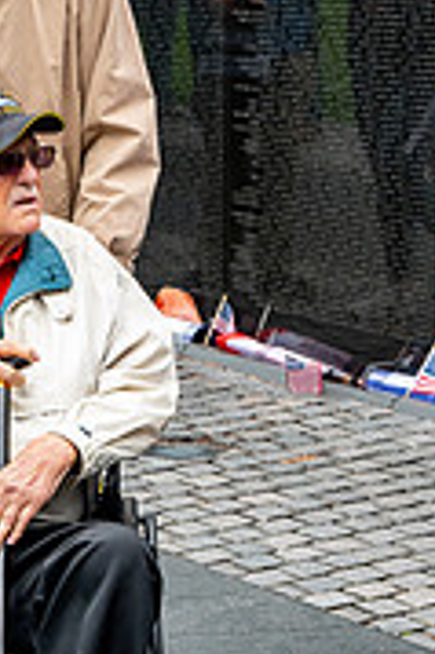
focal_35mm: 138
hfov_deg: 9.8
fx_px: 2506
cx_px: -75
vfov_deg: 14.9
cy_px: 358
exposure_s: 1/640
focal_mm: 55
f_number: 8
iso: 1600
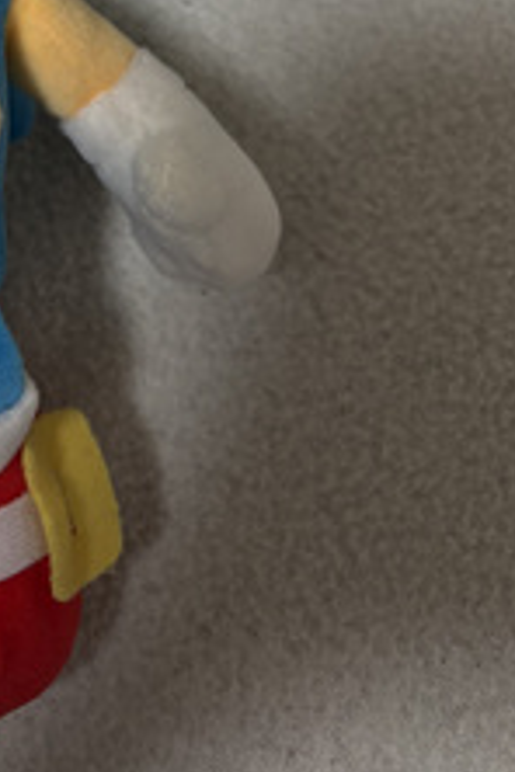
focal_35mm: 61
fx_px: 1309
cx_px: -92
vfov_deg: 29.6
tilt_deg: -75.0
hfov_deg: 20.9
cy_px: -80
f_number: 1.6
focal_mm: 5.96
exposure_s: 1/50
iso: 100
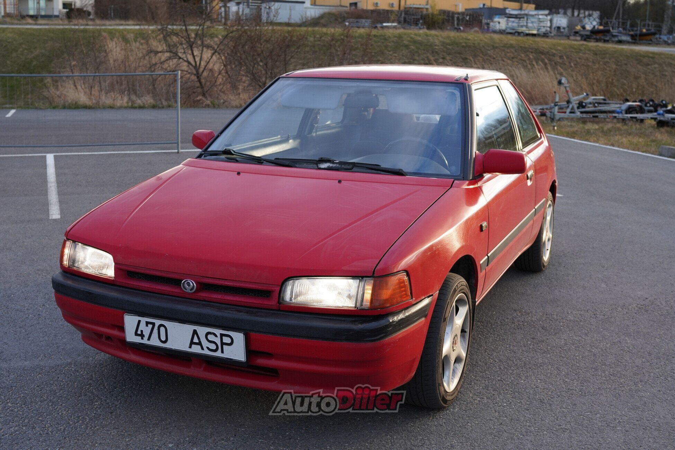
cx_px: 338
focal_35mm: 42
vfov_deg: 31.9
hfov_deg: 46.4
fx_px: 787
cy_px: 225
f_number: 4
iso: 250
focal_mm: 28
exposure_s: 1/160
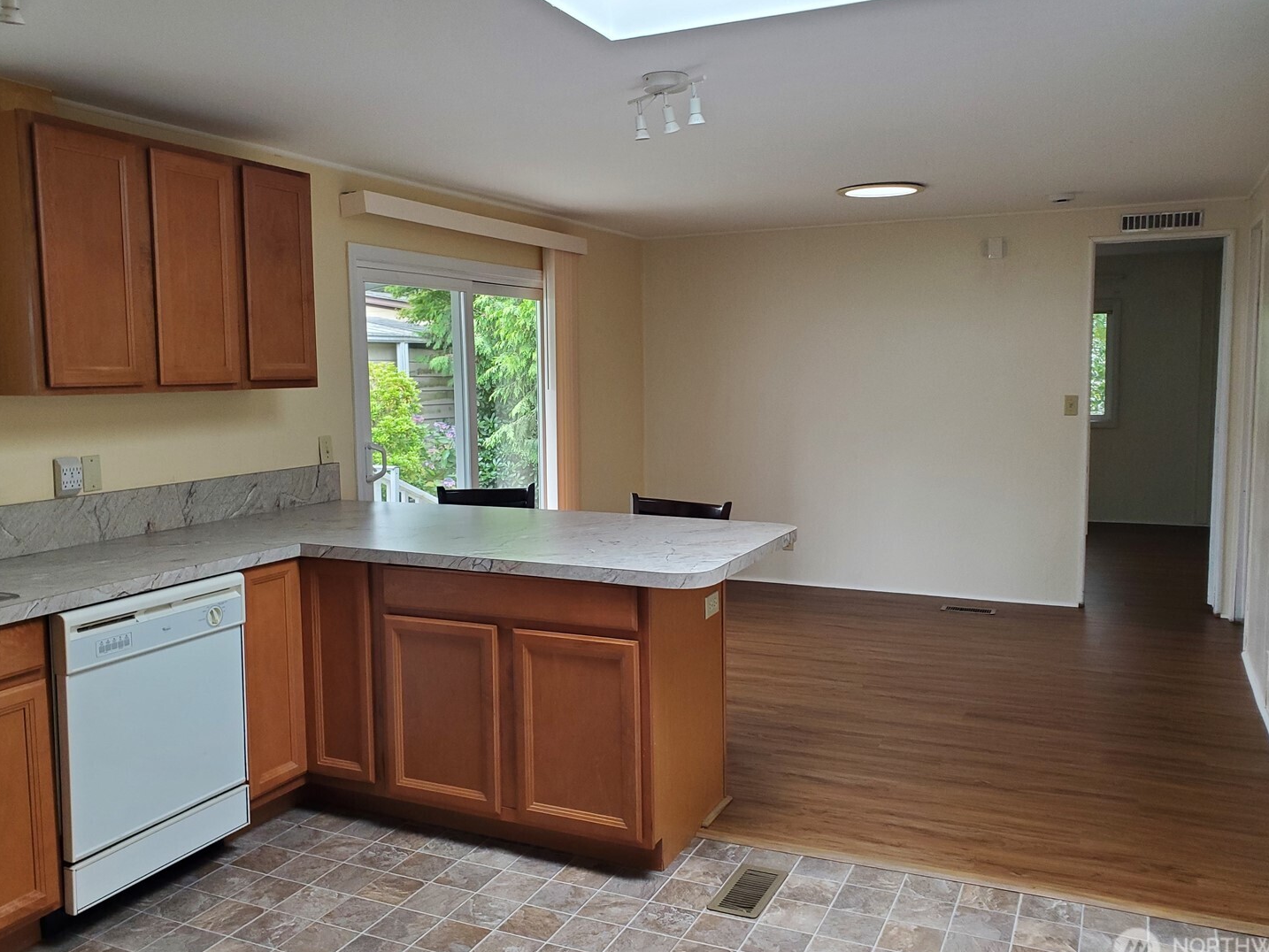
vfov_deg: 48.2
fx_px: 1063
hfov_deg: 61.7
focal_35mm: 29
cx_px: 634
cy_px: 457
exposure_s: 1/120
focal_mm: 4.3
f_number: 2.4
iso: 200
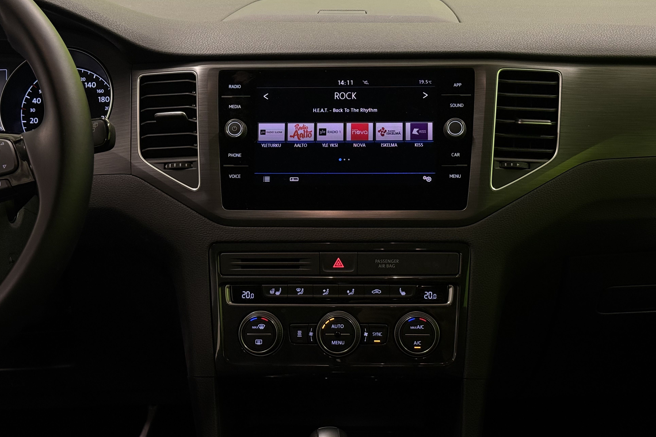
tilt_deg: -16.4
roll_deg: +1.9
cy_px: 204
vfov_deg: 26.0
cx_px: 337
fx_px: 948
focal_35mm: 52
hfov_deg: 38.2
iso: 250
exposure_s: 1/50
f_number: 1.78
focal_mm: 6.76
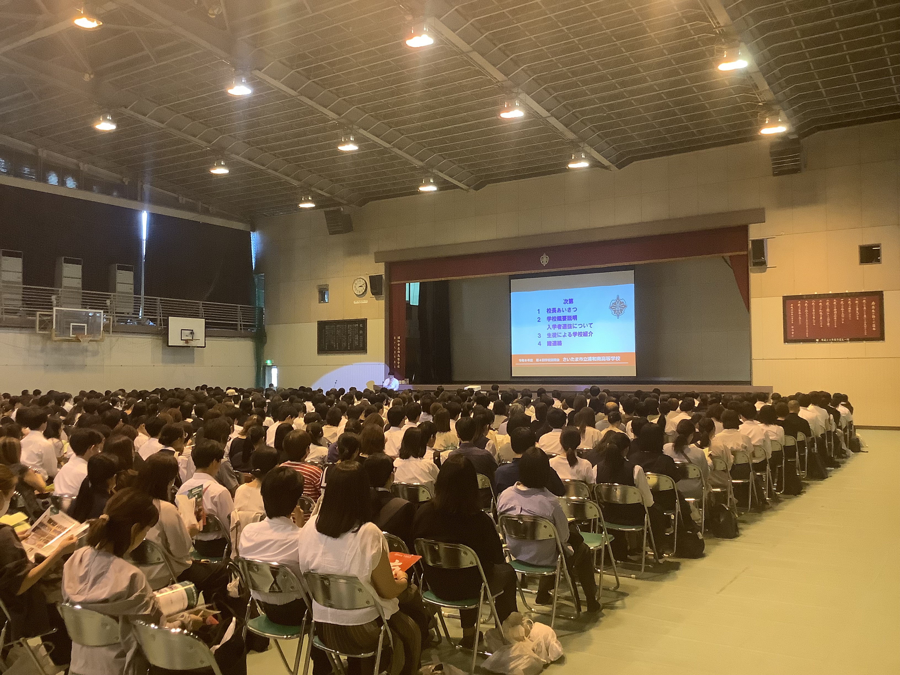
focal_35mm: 31
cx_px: 450
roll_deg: +0.6
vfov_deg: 45.4
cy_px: 338
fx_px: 806
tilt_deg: +0.8
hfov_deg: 58.4
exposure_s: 1/50
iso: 250
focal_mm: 3.3
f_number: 2.4
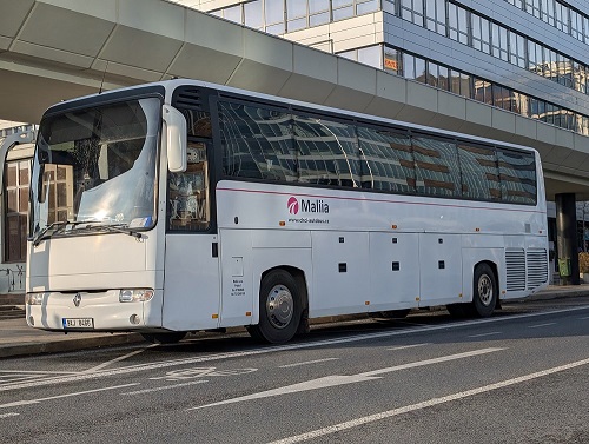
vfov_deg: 29.8
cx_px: 294
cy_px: 222
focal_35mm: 49
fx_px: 835
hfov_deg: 38.8
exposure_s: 1/1957
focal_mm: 6.9
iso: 17
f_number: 1.68
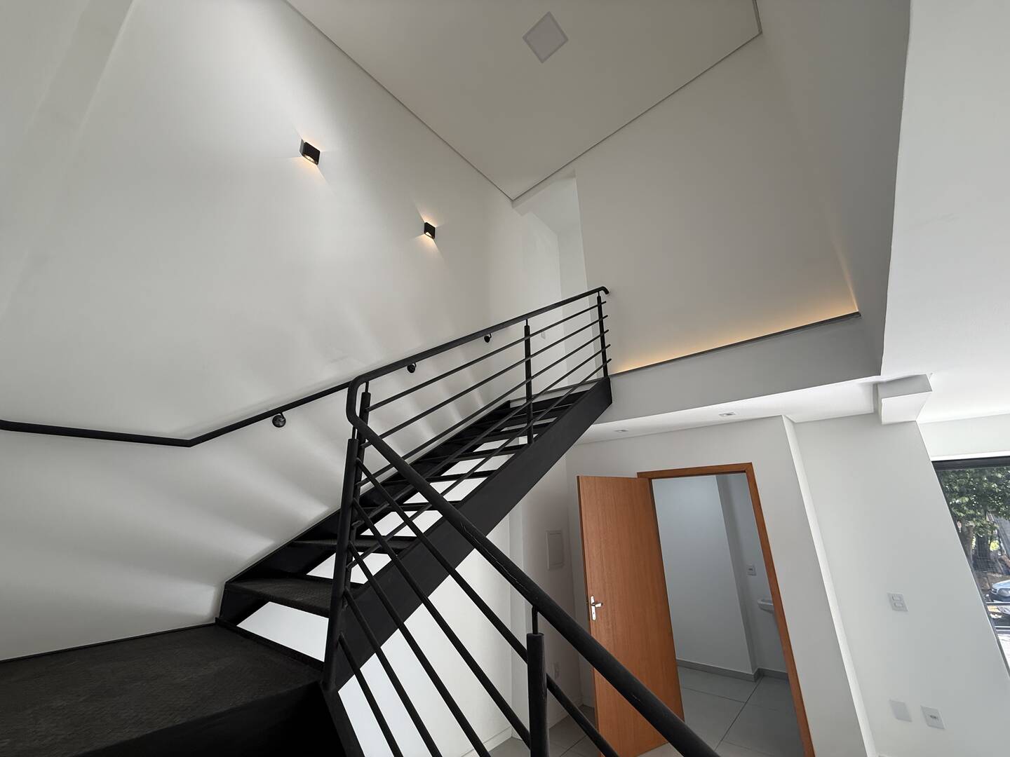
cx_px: 505
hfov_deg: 102.1
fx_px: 408
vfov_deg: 85.7
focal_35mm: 14
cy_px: 378
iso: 80
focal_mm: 2.22
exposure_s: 1/99
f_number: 2.2
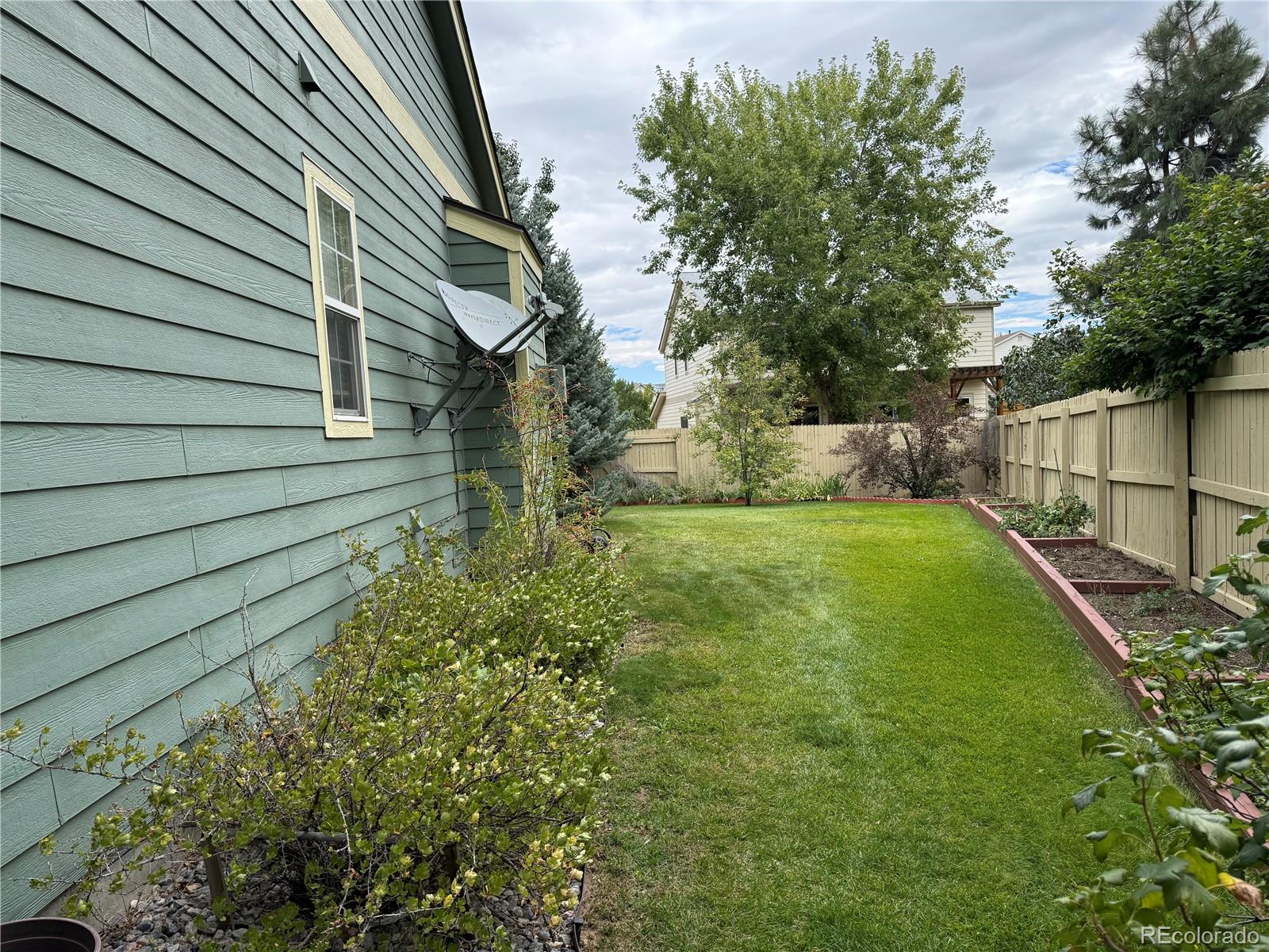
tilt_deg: -2.5
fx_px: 880
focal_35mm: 24
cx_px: 634
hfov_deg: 71.6
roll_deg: +2.8
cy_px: 476
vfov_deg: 56.8
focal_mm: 6.76
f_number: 1.78
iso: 100
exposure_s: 1/2000
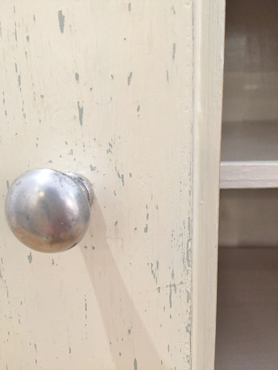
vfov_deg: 61.7
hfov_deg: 48.2
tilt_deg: -12.7
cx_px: 139
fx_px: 311
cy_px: 185
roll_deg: +0.6
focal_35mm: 29
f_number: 2.2
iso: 250
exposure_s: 1/33
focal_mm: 4.15
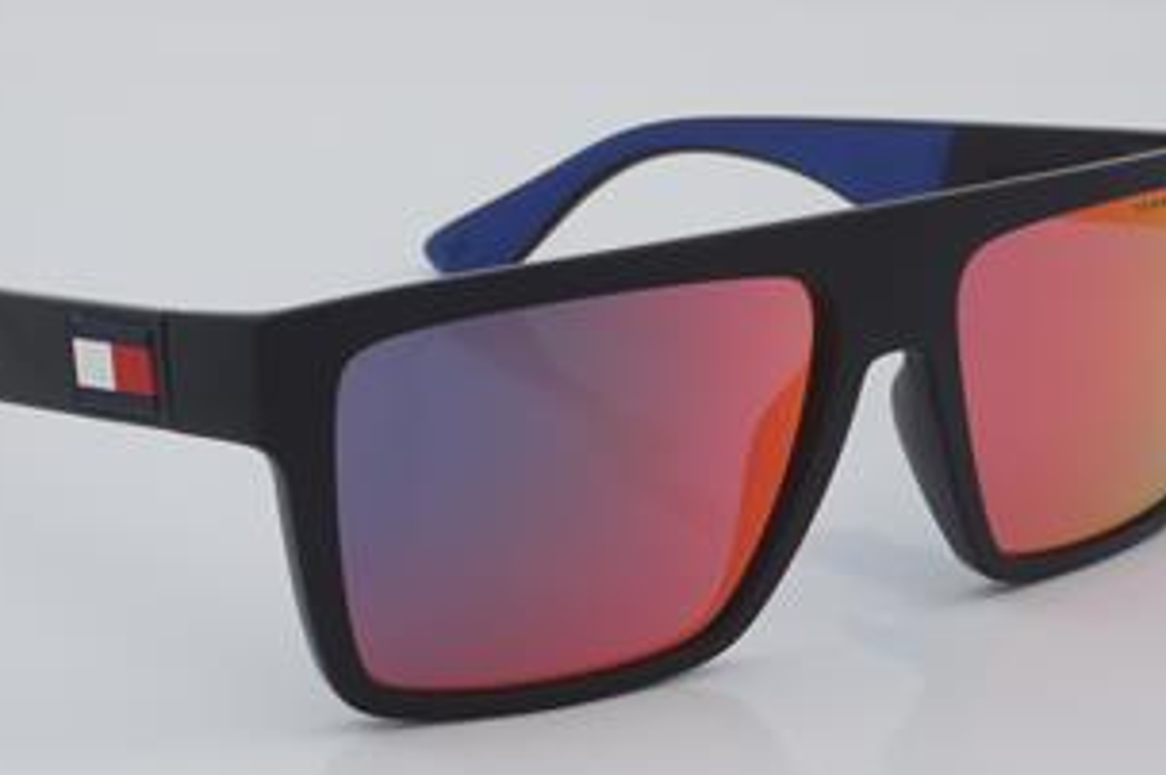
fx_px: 3515
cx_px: 525
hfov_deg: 18.8
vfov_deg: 12.6
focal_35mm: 109
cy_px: 411
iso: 100
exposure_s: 1/4
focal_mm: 55
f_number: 32
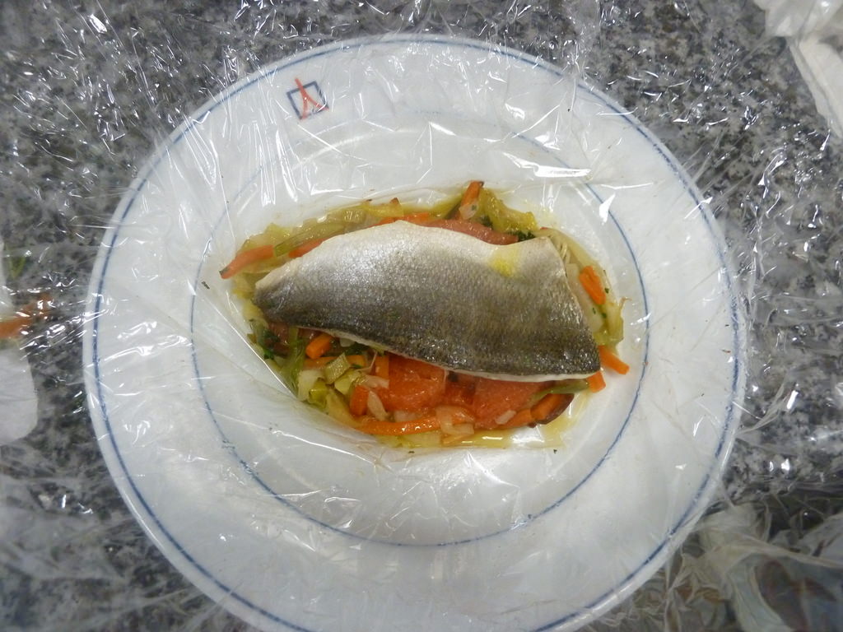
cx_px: 422
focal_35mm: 25
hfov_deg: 69.4
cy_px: 316
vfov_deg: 54.9
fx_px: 609
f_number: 3.3
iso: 400
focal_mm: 4.1
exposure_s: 1/25
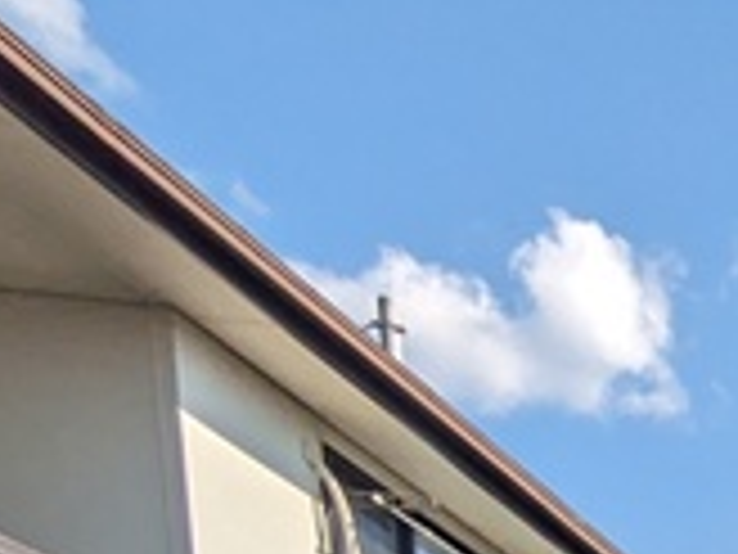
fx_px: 1748
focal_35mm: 82
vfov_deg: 11.9
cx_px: 1573
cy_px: 1540
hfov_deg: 16.5
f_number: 2.2
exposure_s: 1/2092
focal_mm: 1.83
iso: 46
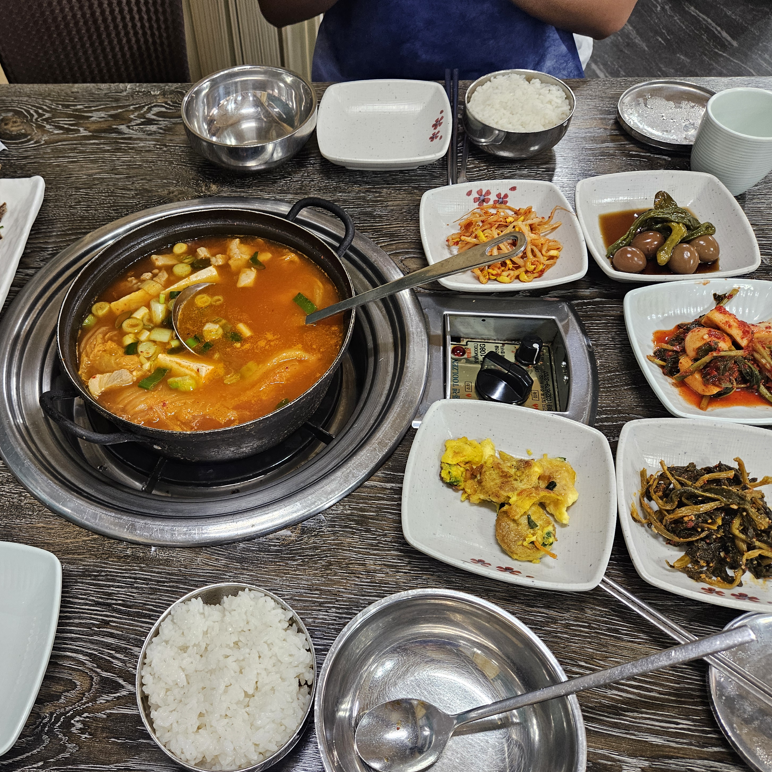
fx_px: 706
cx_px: 272
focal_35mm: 28
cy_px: 398
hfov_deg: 56.3
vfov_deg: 57.3
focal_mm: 5.4
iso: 400
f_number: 1.8
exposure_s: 1/120
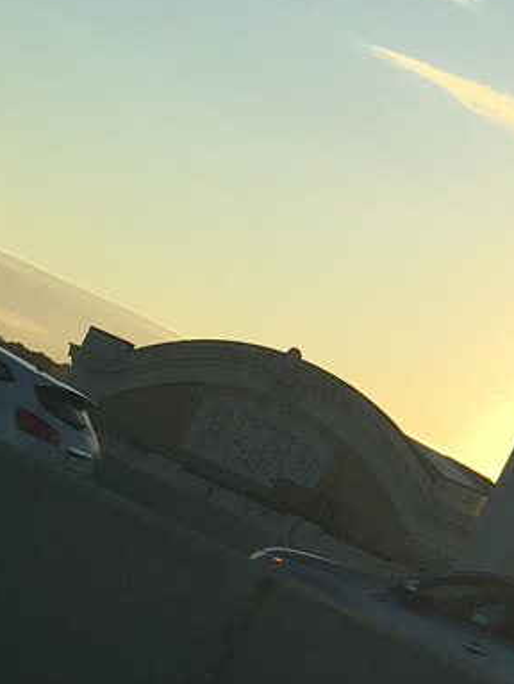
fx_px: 2392
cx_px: 862
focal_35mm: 121
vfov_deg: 16.2
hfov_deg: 11.5
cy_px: 445
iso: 25
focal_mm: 4.15
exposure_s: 1/455
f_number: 2.2
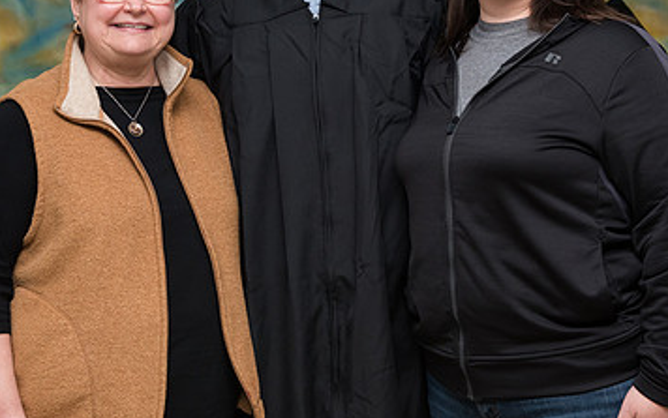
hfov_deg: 24.9
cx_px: 313
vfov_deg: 15.7
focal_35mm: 83
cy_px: 98
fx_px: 1512
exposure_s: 1/160
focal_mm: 50
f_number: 7.1
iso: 1600
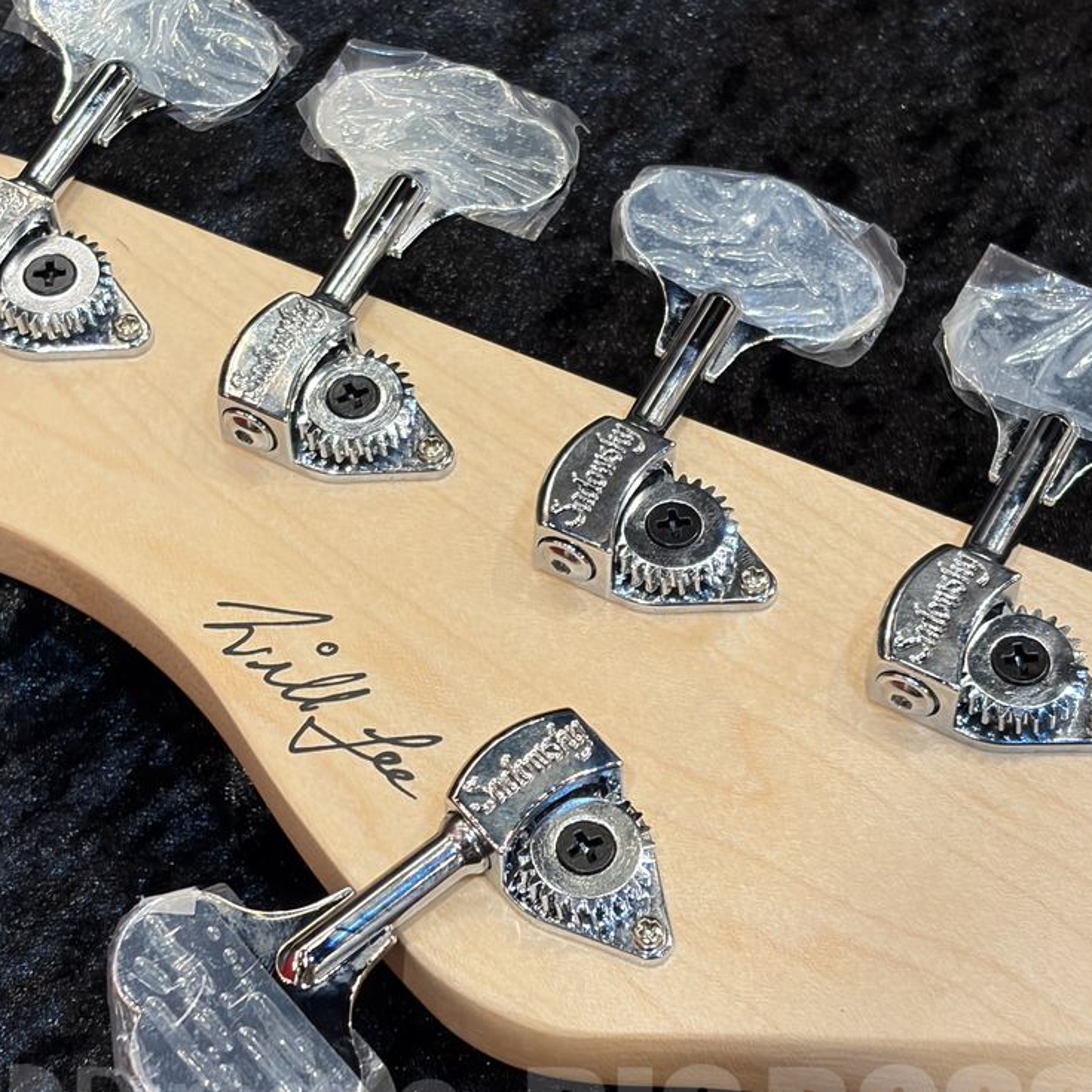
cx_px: 423
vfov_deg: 21.7
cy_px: 542
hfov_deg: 21.6
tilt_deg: -59.9
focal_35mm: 80
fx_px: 2855
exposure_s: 1/60
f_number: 1.6
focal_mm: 5.96
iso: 80
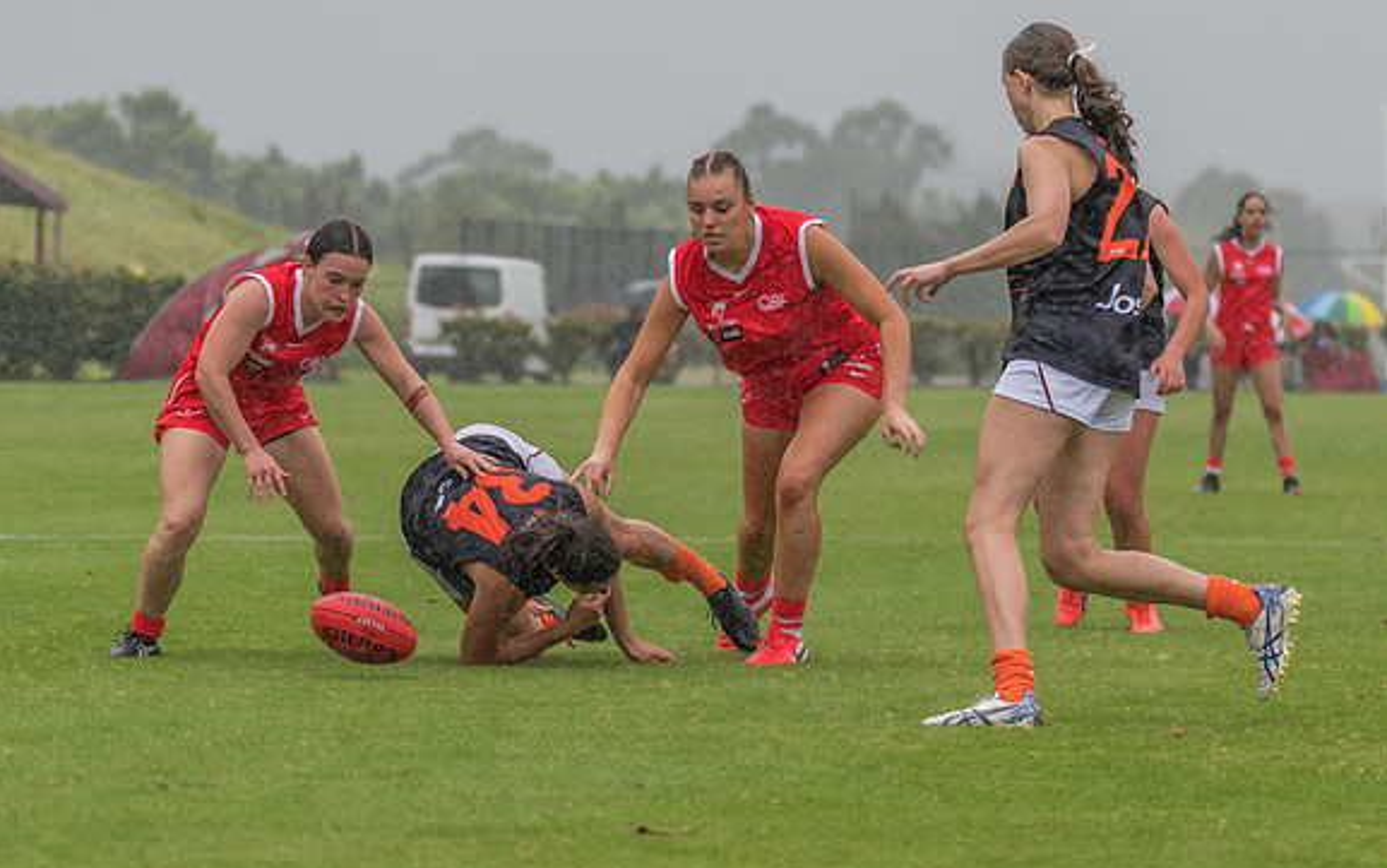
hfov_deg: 7.7
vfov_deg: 4.8
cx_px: 634
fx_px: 10247
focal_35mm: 271
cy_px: 424
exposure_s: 1/1600
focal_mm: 150
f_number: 5
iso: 640
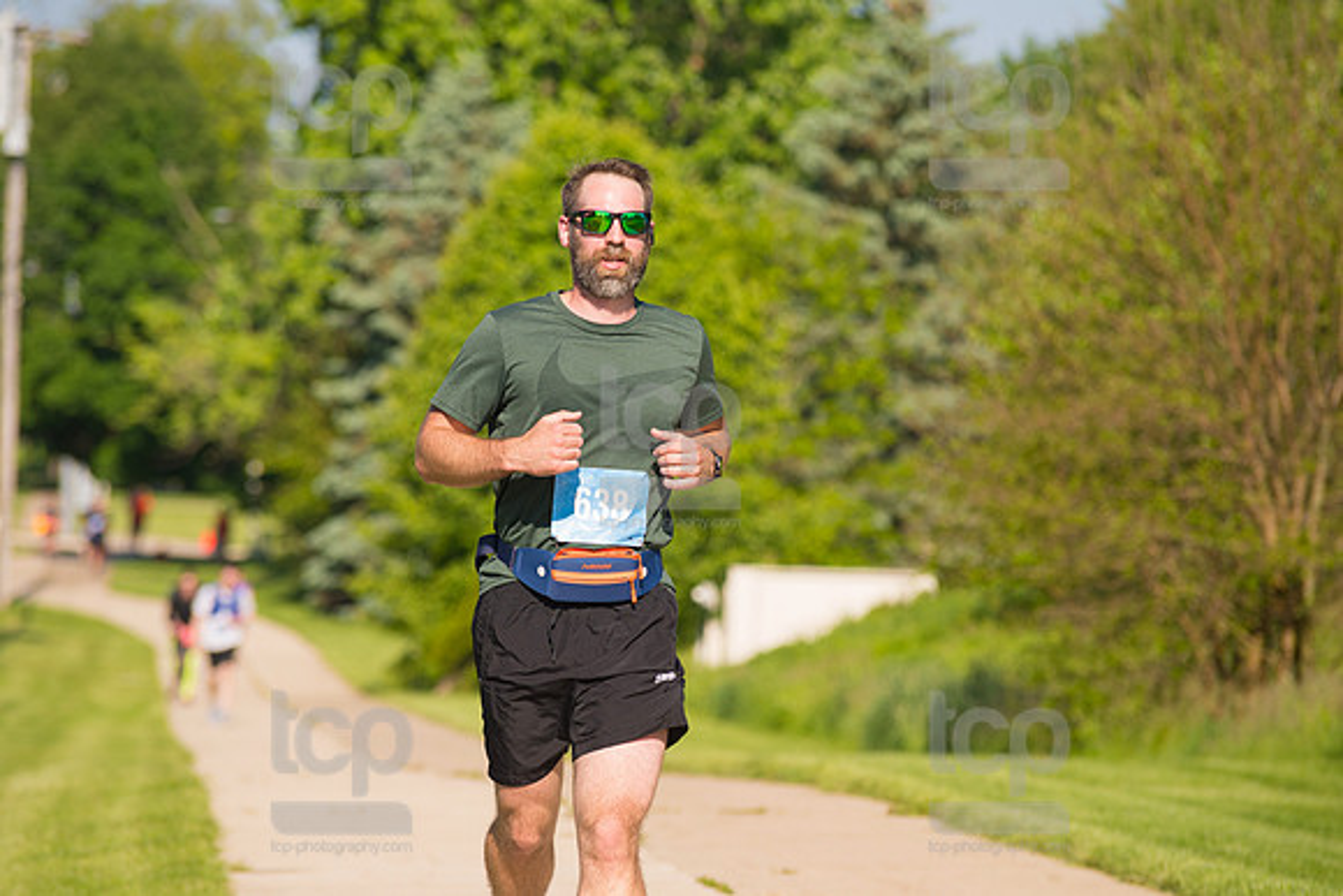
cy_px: 448
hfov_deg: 10.3
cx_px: 672
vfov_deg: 6.9
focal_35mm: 200
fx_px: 7463
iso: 400
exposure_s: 1/2000
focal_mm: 200
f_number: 5.6
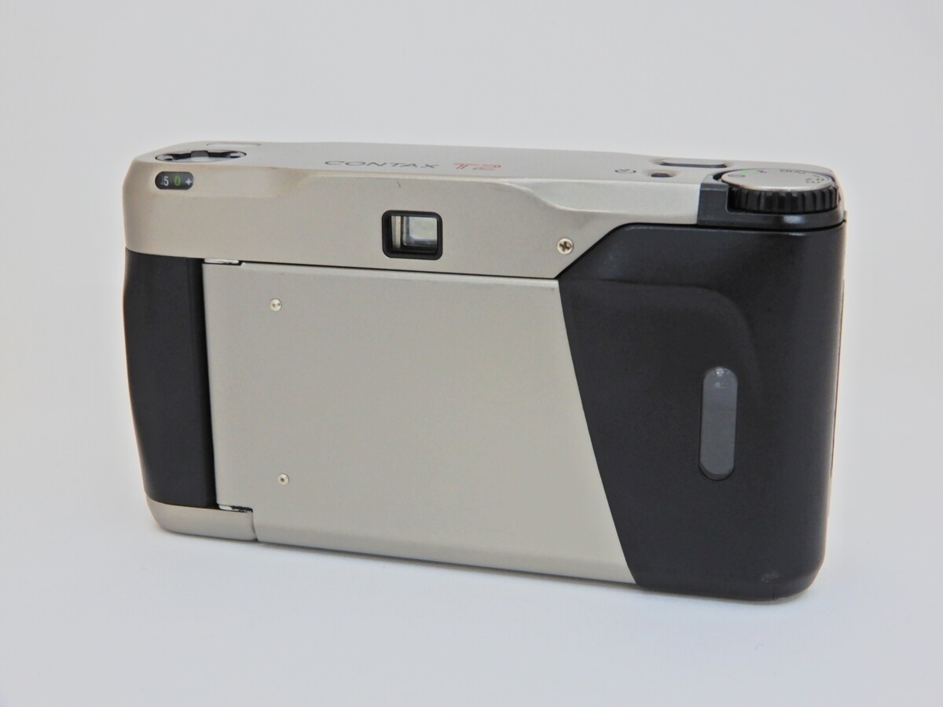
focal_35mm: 50
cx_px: 472
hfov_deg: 38.2
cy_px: 354
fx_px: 1362
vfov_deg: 29.1
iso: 160
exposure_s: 1/30
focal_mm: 8.9
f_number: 4
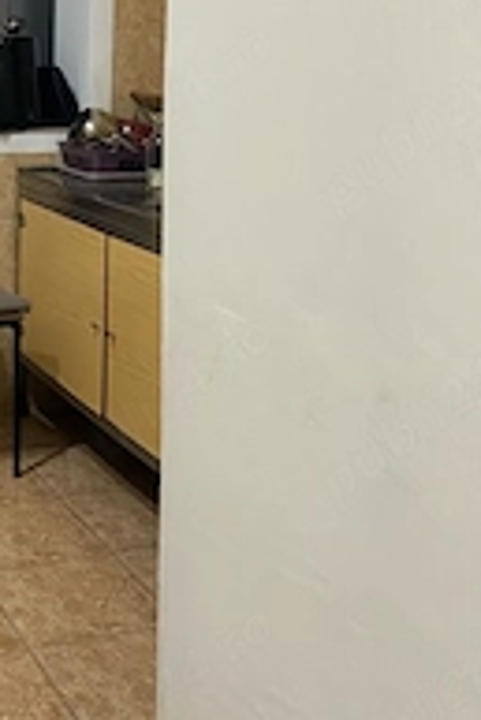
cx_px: -63
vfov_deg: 34.7
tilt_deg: -5.1
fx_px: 1120
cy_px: 164
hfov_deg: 22.7
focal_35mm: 56
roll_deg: -0.8
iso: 320
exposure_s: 1/50
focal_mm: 4.25
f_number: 1.8
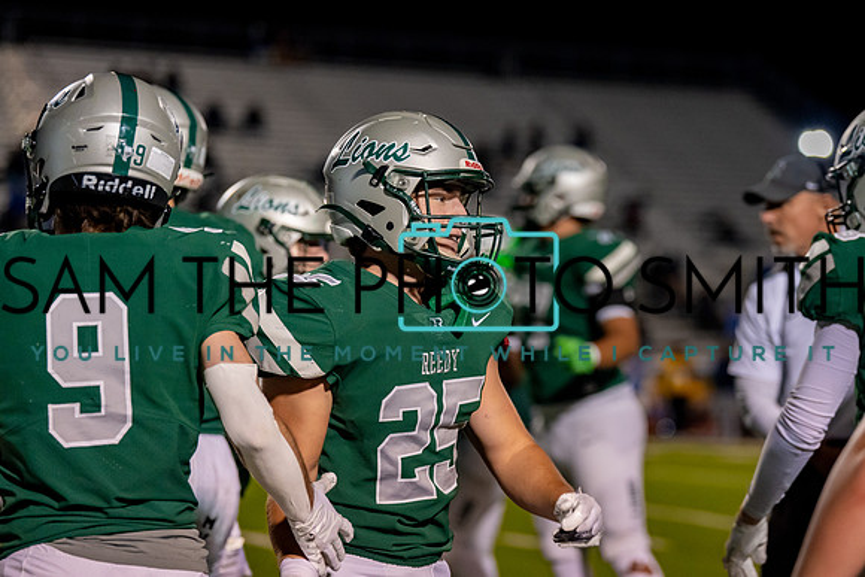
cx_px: 480
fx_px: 3281
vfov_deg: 10.1
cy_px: 267
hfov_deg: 15.0
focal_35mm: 137
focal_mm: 119
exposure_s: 1/1000
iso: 3200
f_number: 2.8
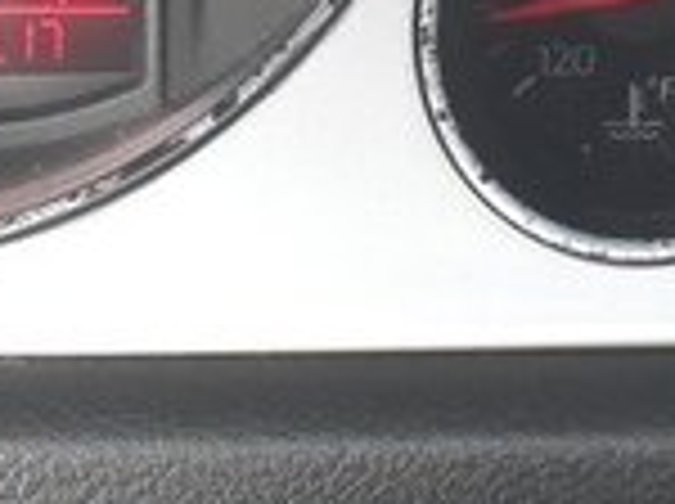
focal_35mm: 119
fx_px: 2317
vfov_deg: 11.9
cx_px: 698
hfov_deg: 16.2
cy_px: -254
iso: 100
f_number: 1.9
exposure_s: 1/30
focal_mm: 3.6
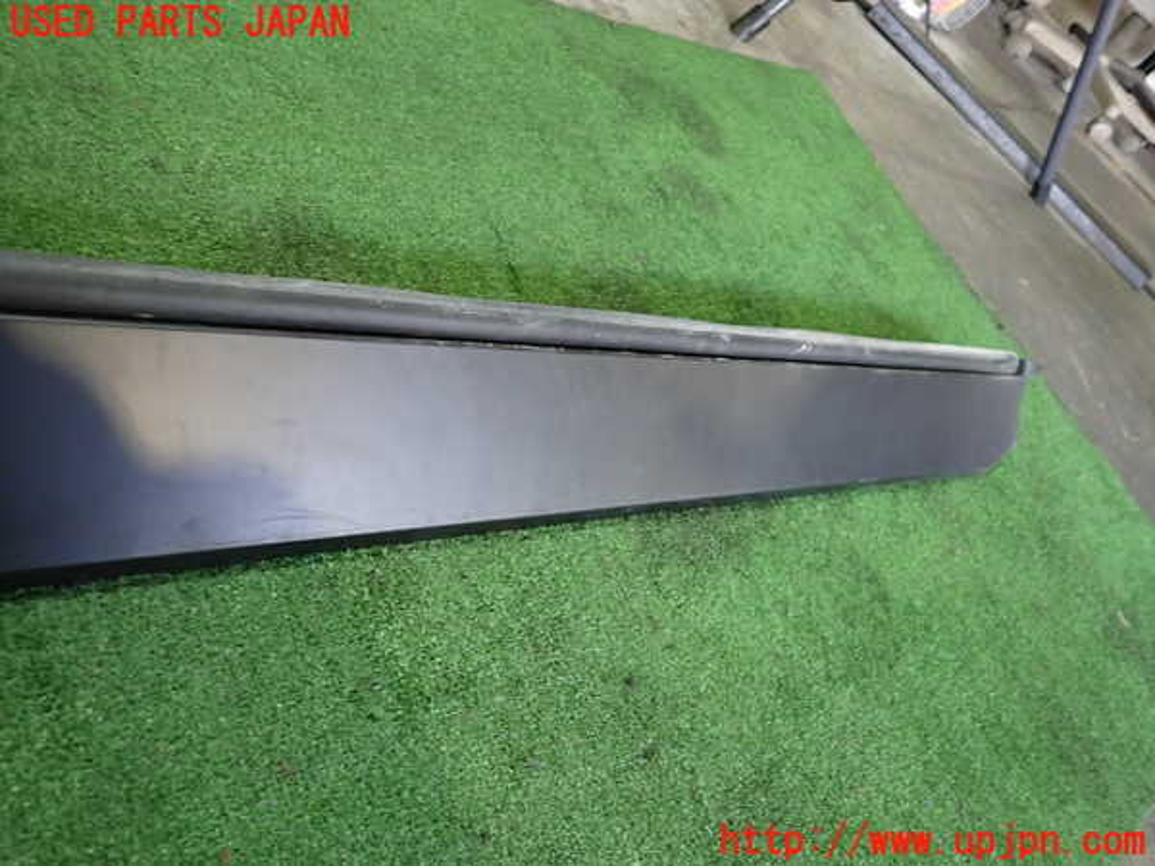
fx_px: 834
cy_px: 433
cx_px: 578
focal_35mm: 25
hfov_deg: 69.4
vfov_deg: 54.9
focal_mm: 4.5
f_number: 2
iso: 320
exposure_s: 1/30
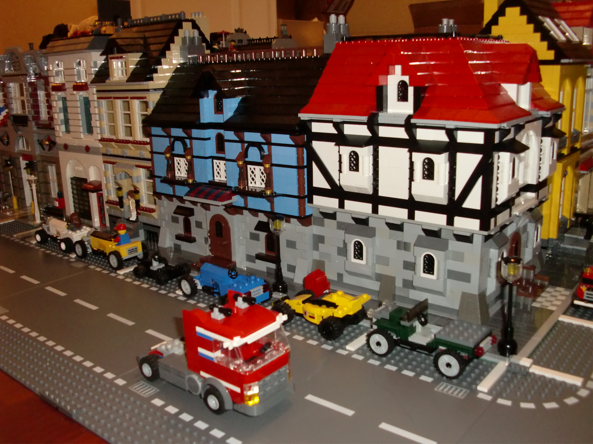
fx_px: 617
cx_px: 296
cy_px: 222
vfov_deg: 39.7
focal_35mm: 36
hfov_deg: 51.4
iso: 400
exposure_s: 1/30
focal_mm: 6.3
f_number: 2.8
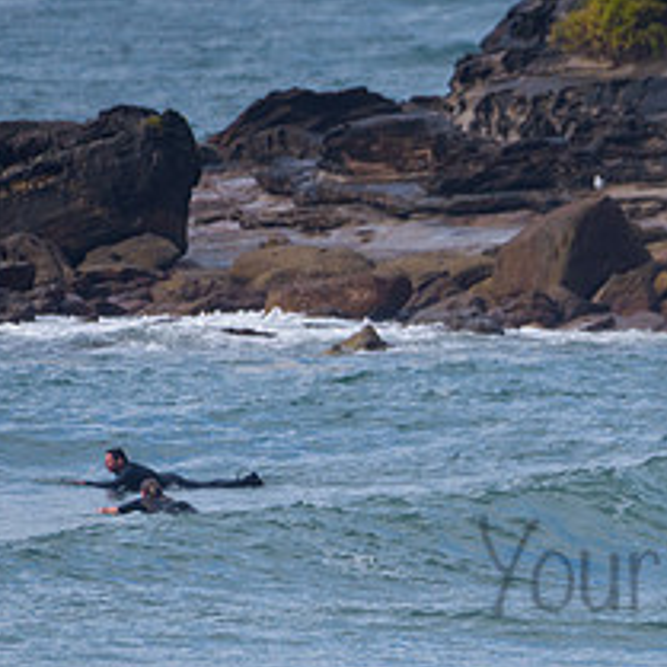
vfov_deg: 1.2
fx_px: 31544
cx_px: 807
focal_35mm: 1447
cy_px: 538
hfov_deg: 1.2
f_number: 5.6
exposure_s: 1/2000
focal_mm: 500
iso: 220
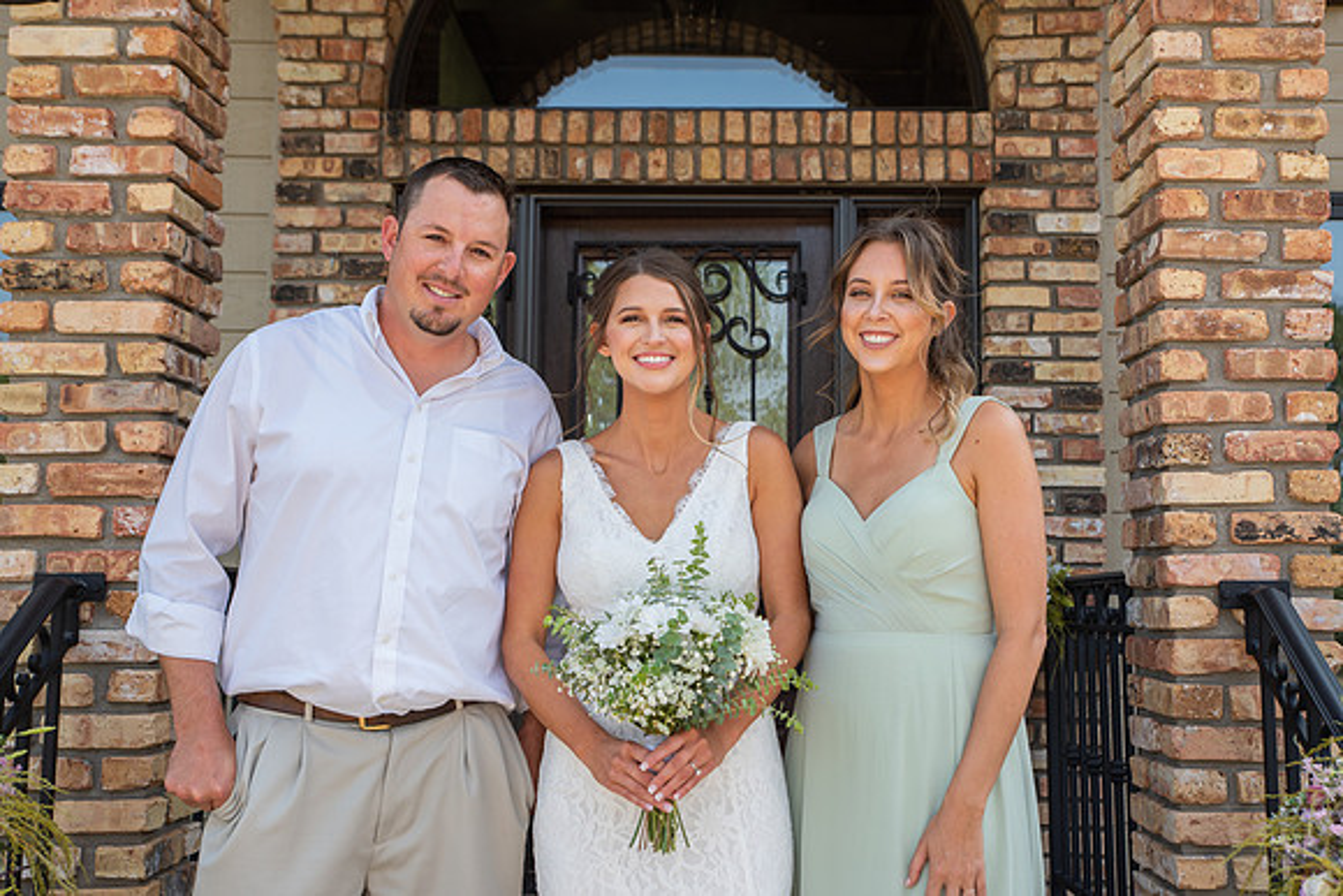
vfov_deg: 30.9
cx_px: 724
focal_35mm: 43
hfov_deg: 45.0
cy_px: 419
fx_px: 1620
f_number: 4.5
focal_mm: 40
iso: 125
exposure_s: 1/160
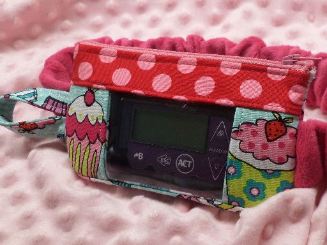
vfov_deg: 56.8
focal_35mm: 24
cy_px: 122
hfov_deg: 71.6
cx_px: 164
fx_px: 227
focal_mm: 4.3
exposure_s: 1/30
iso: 120
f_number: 3.1
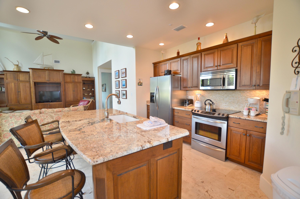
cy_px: 100
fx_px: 143
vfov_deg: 69.4
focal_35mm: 17
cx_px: 150
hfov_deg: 92.6
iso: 400
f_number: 4
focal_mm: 11.5
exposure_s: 1/60
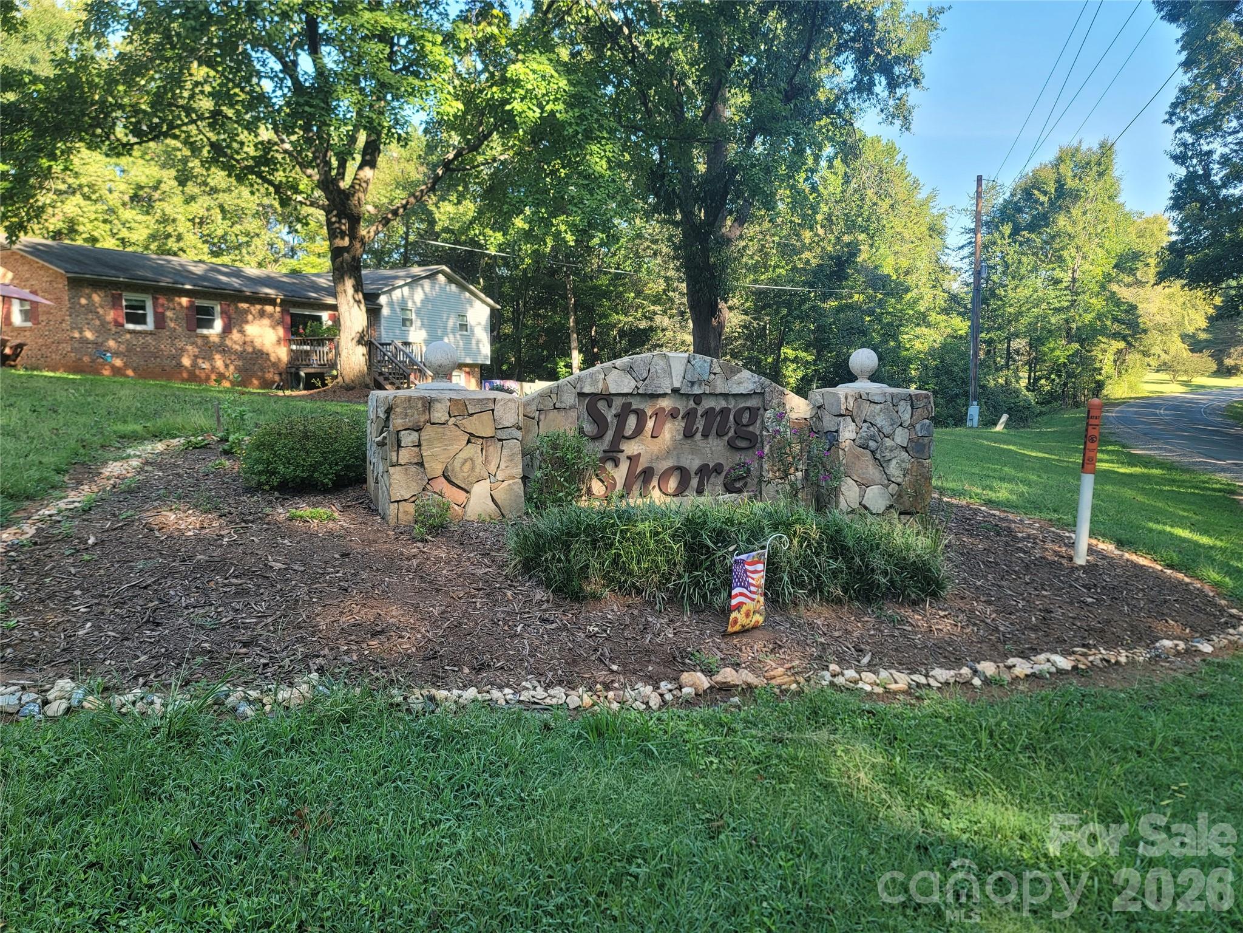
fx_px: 898
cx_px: 622
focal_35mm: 25
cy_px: 466
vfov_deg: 54.9
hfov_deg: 69.4
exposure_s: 1/120
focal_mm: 7
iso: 20
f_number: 1.8
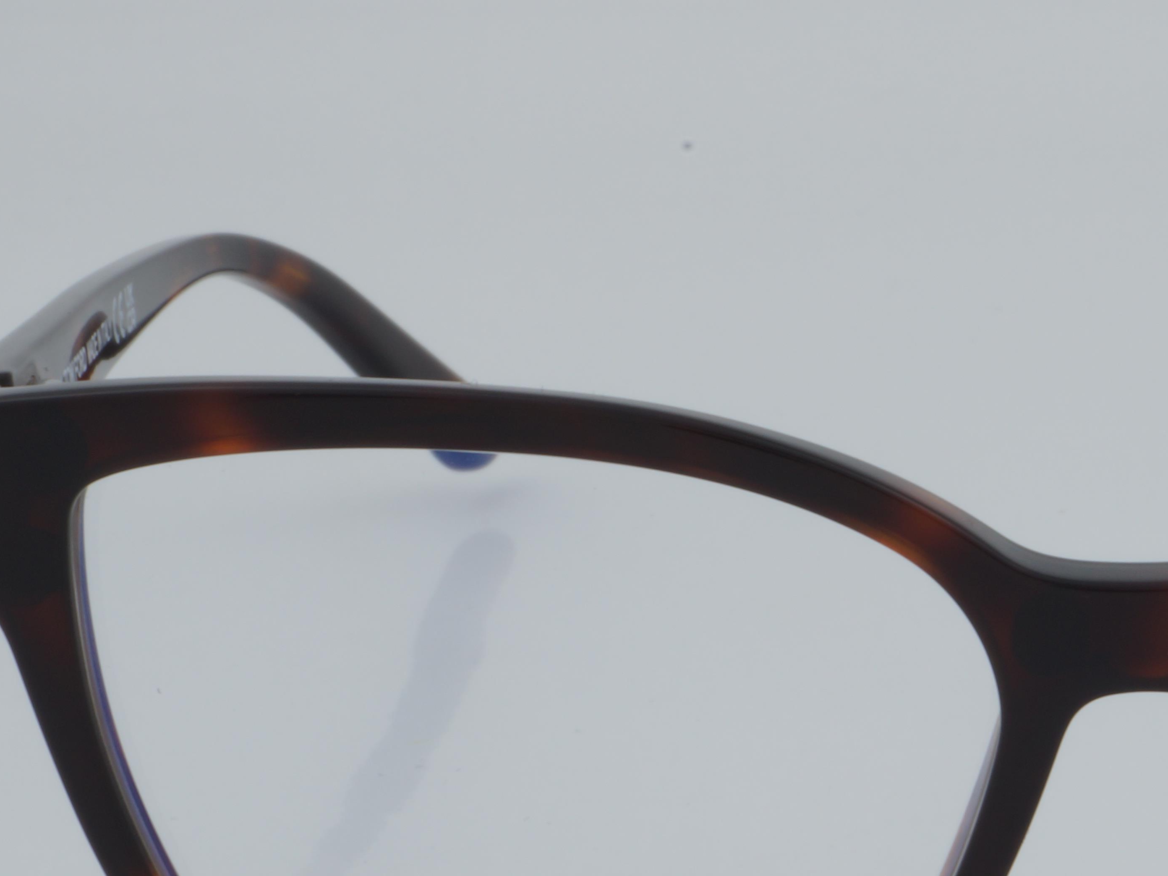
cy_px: 618
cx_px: 1149
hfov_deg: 11.4
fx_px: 5771
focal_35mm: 171
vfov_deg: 8.7
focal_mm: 55
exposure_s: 1/4
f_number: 32
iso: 100
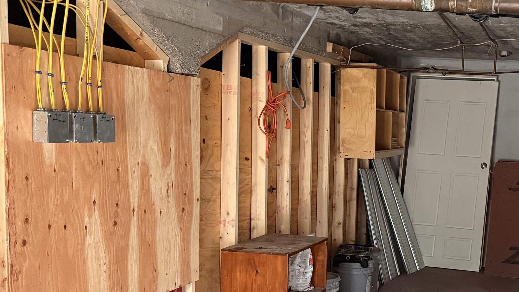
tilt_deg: -5.8
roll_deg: -3.0
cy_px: 221
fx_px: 674
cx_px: 434
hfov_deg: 40.0
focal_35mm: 49
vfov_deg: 24.2
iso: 800
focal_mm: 6.76
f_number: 1.78
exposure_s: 1/48
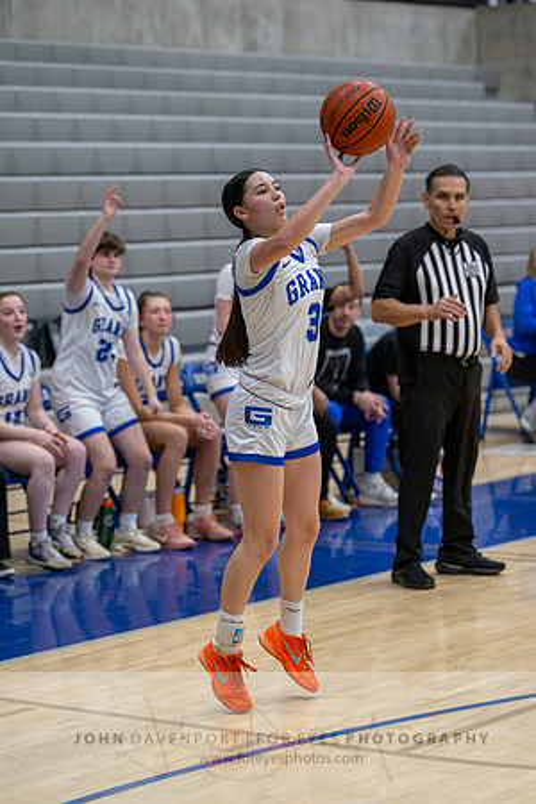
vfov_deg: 19.5
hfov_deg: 13.0
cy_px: 402
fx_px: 2345
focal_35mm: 105
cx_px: 268
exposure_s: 1/1000
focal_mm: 105
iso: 8000
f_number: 2.8
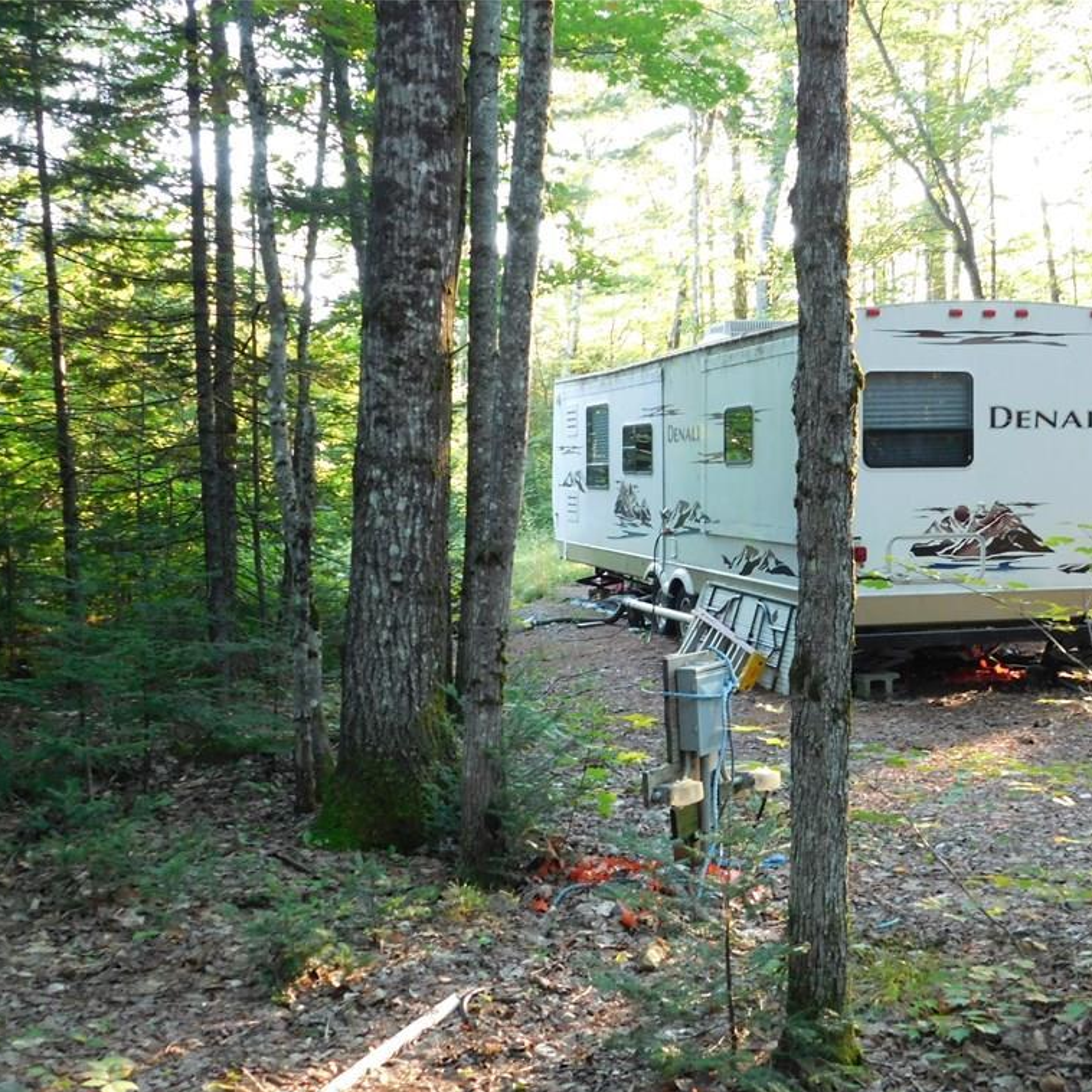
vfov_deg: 39.2
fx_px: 1535
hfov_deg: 39.2
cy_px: 552
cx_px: 570
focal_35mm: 43
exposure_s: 1/25
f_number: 3.5
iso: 400
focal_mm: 6.3
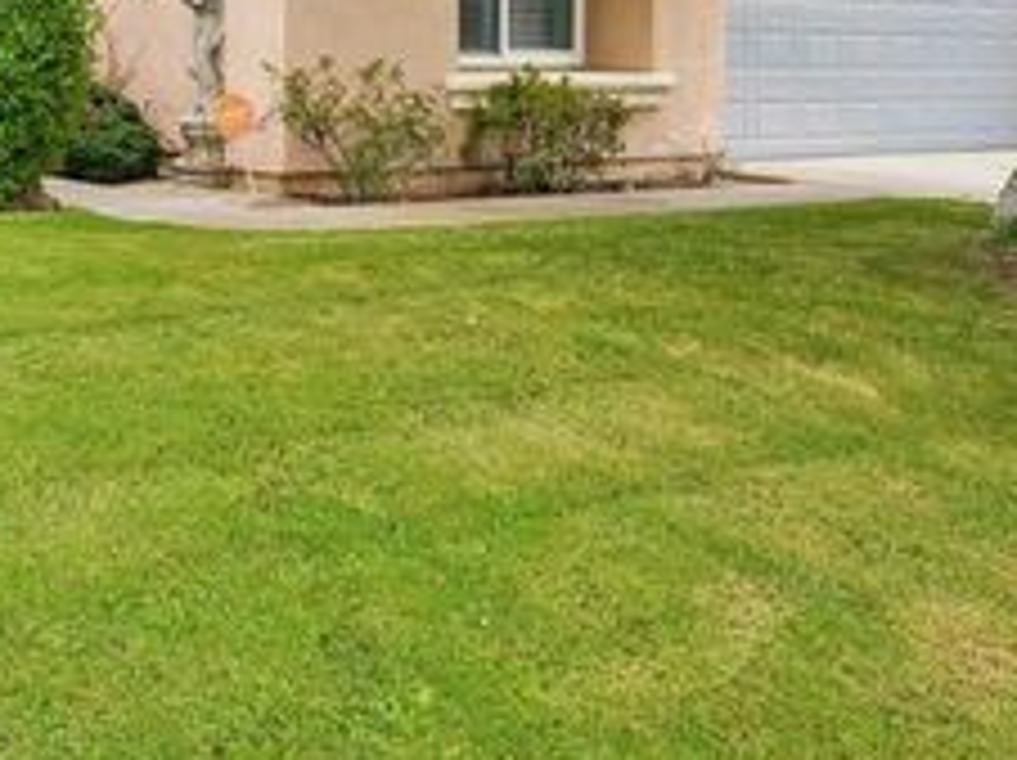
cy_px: -36
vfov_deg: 27.5
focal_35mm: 49
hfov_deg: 34.5
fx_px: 1438
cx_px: -58
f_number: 8
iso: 100
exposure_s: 1/125
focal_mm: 18
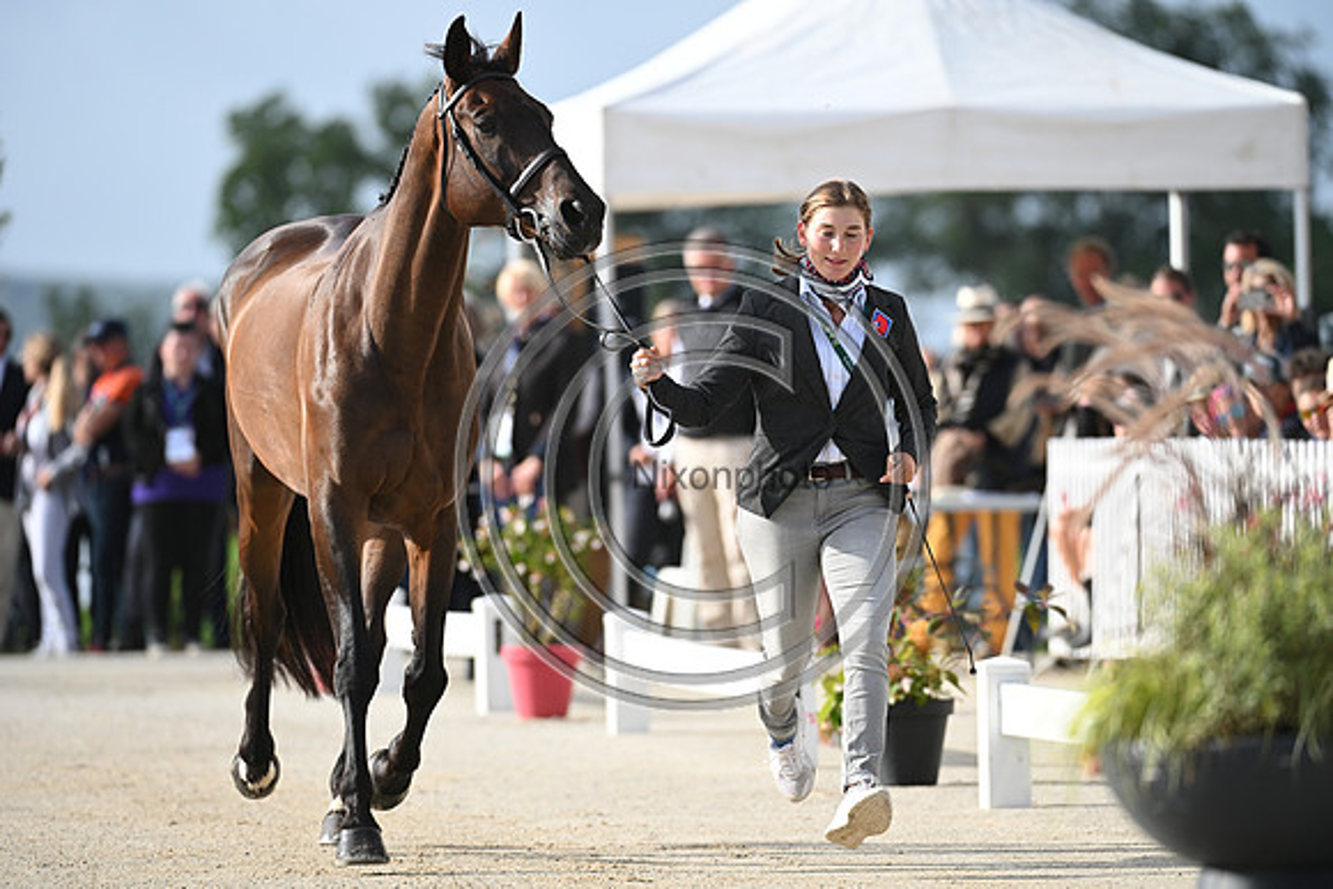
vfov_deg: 4.0
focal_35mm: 340
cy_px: 444
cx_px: 666
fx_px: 12592
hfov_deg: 6.1
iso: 450
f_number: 5
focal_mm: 340
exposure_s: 1/1600
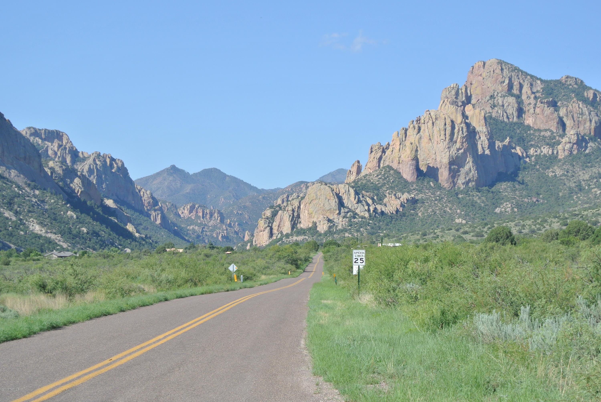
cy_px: 201
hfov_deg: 25.0
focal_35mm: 81
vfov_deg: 16.9
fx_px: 1354
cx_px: 300
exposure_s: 1/320
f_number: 5.6
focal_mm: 30
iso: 100
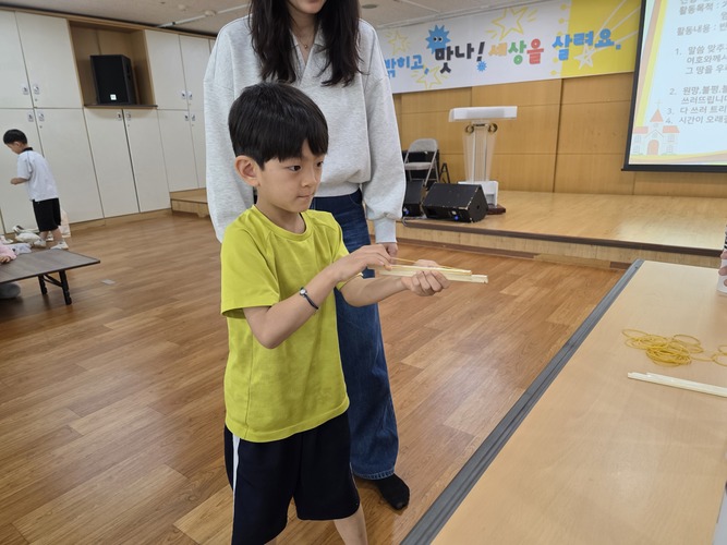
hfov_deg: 73.9
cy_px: 272
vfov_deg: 58.9
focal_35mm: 23
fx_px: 483
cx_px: 364
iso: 160
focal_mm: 6.3
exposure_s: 1/120
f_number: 1.7
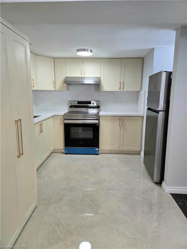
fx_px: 166
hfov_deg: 58.9
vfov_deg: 73.9
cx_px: 94
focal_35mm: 23
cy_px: 124
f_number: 1.8
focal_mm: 5.4
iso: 200
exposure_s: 1/120
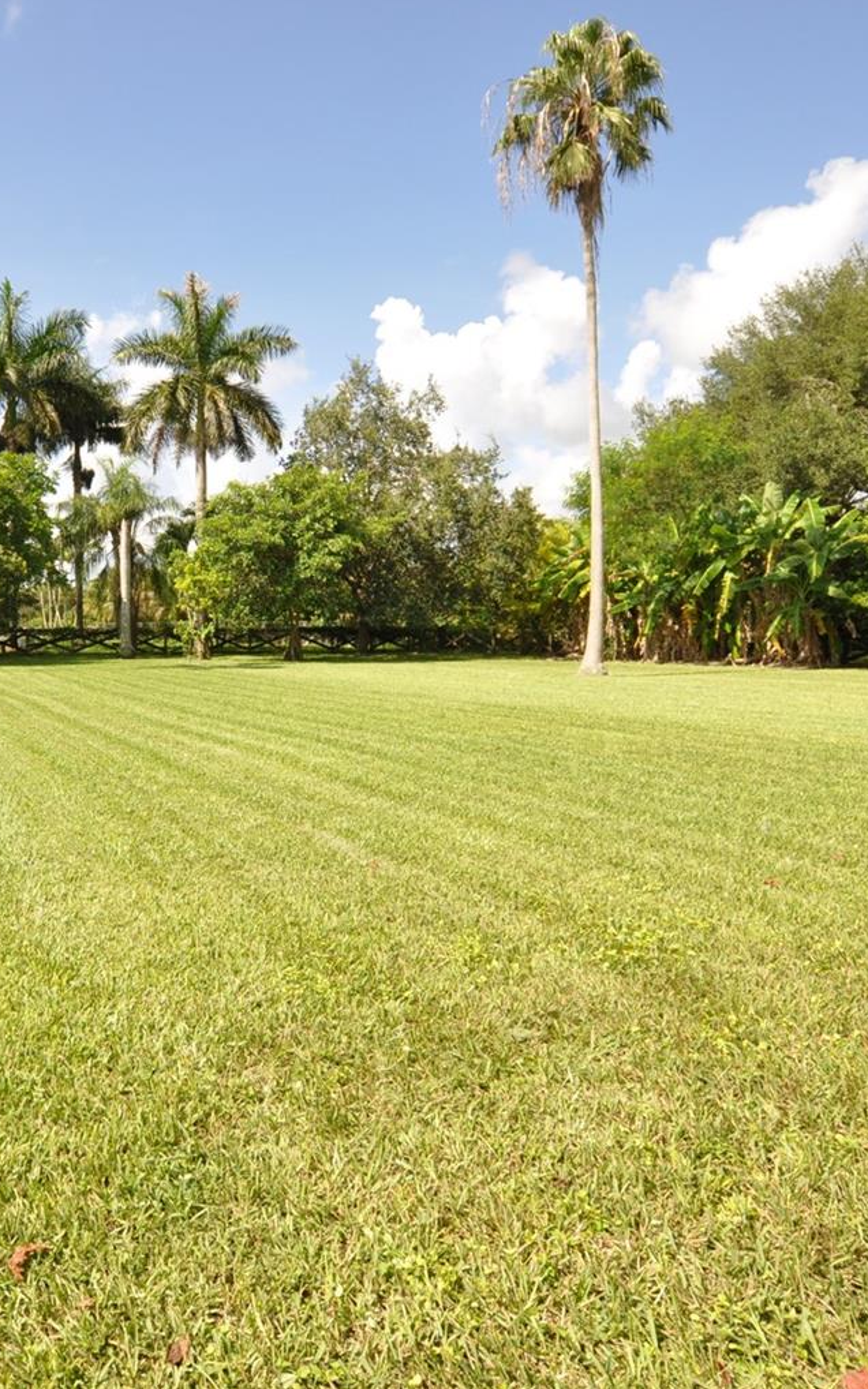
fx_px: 909
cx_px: 153
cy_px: 667
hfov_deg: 47.8
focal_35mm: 24
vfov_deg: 74.8
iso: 400
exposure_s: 1/400
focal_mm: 10
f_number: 8
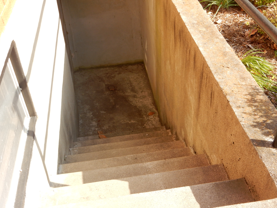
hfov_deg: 43.9
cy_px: 104
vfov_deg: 33.6
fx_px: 344
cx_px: 138
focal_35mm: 43
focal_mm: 7.6
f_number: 4.2
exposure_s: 1/200
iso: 125
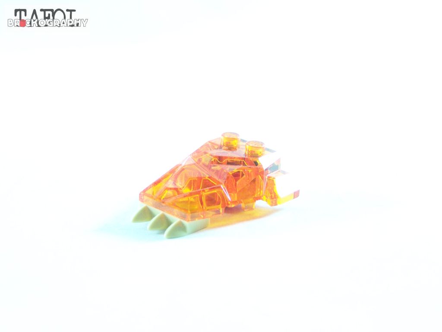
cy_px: 166
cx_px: 221
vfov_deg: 19.6
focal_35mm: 75
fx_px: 958
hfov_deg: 26.0
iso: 400
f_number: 3.2
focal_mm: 12.4
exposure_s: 1/45
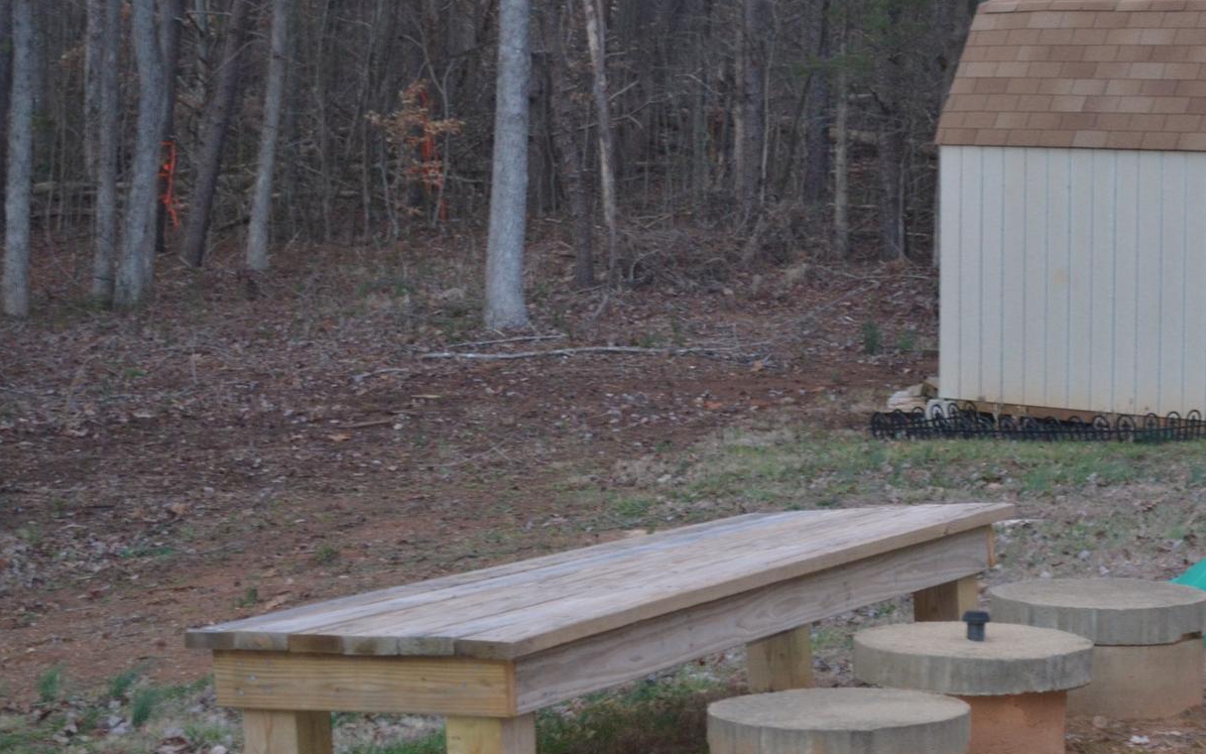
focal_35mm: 103
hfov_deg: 20.1
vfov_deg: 12.7
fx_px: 3385
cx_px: 879
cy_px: 389
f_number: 5.3
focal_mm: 40
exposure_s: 1/30
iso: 800
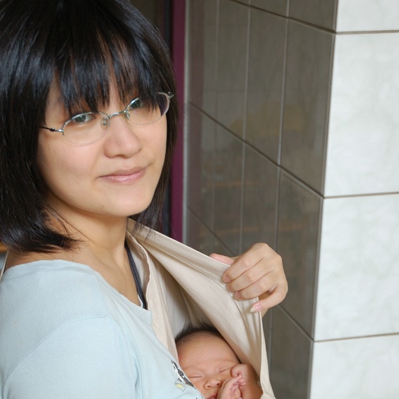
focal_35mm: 80
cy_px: 336
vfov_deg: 21.4
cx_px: 172
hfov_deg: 21.7
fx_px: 1040
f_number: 4.2
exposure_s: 1/13
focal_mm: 35
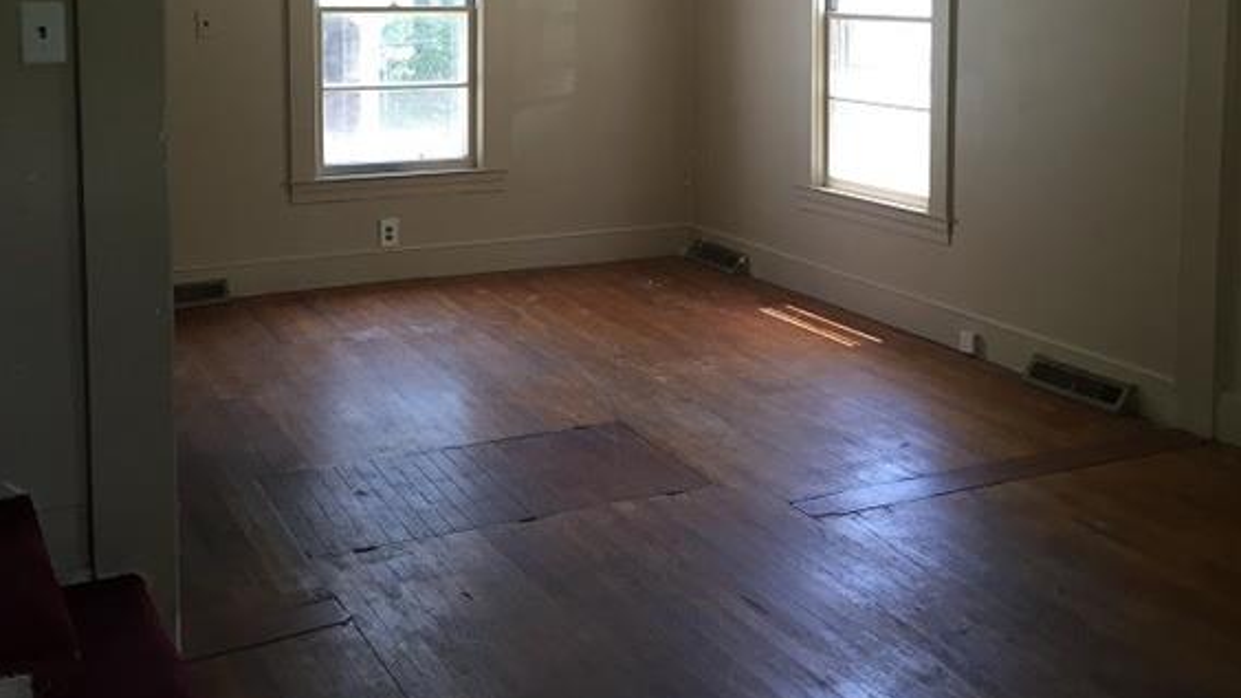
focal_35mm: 43
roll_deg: -0.8
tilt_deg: -6.3
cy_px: 132
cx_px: 614
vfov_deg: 27.1
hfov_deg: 47.4
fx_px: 1415
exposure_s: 1/30
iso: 32
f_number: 2.2
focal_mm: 4.15
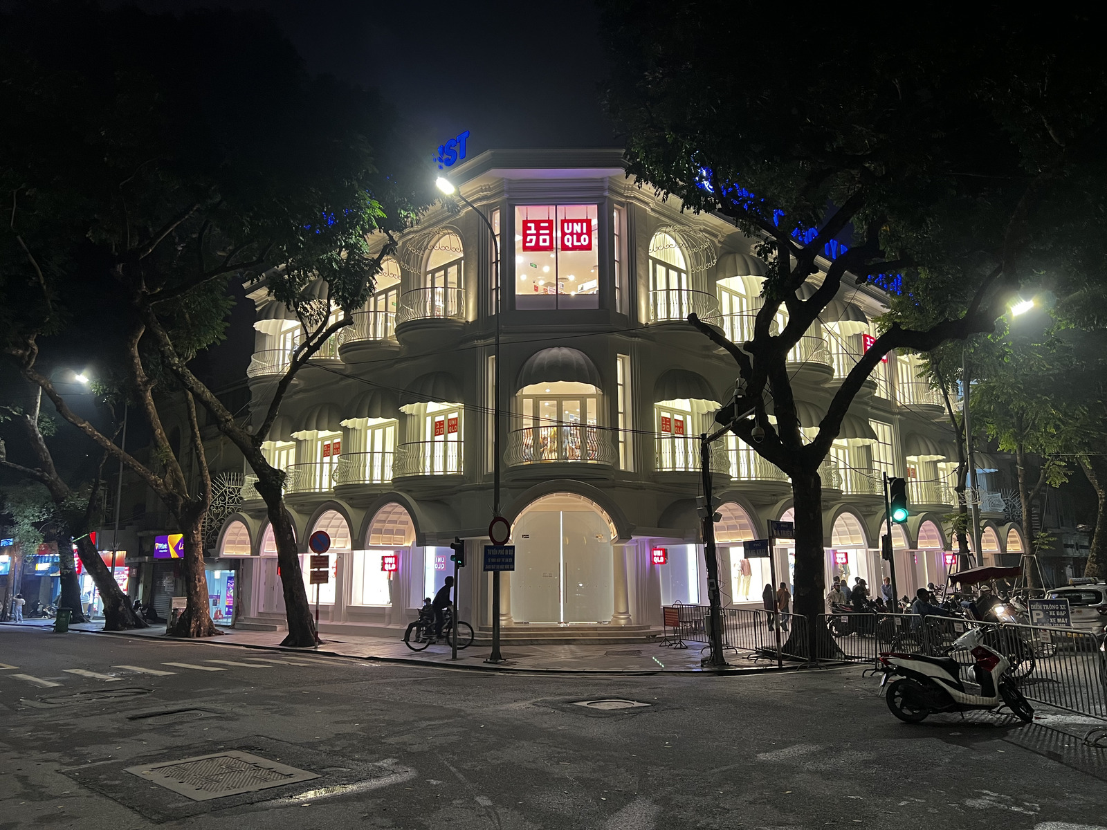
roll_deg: +0.5
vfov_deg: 53.1
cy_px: 415
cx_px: 554
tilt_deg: +10.8
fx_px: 831
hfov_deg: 67.3
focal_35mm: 26
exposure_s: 1/50
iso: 125
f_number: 1.5
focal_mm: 5.7
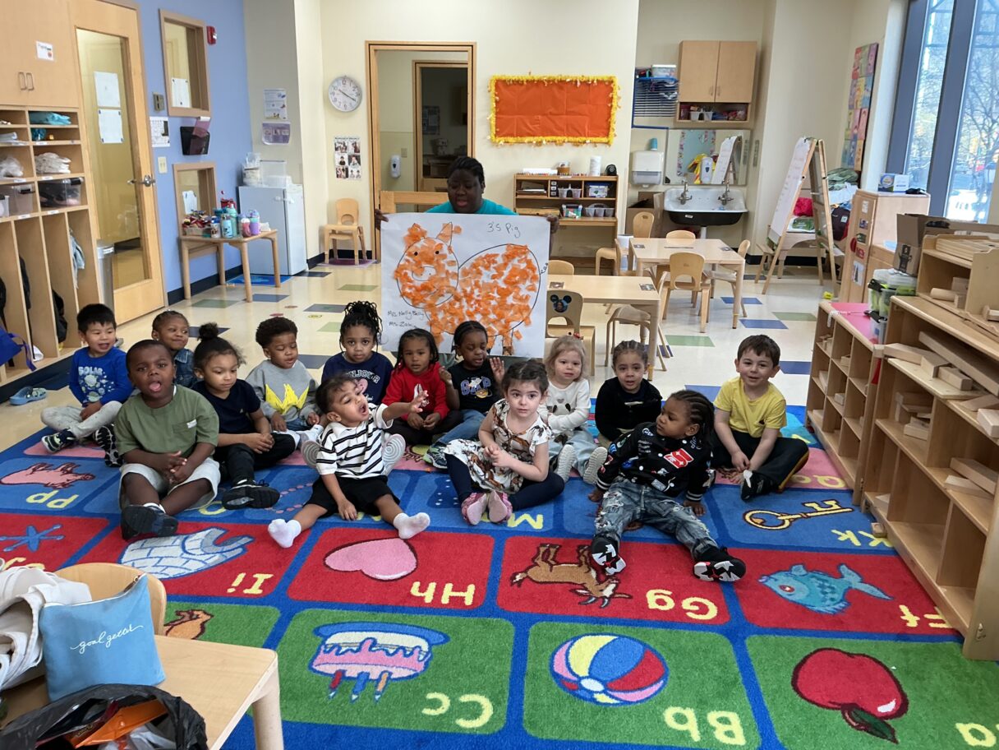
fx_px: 837
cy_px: 375
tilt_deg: -17.7
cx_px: 500
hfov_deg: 61.7
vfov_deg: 48.2
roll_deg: -0.6
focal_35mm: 29
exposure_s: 1/60
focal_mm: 3
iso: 40
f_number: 1.8
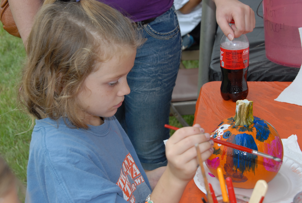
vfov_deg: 18.3
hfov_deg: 26.9
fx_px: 630
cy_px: 102
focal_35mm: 75
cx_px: 151
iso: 400
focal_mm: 50
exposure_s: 1/250
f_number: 7.1
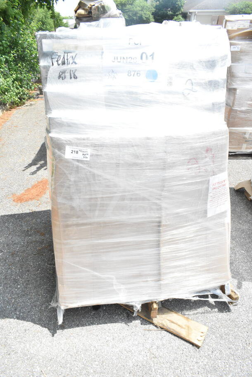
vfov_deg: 67.4
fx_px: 283
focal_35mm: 27
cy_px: 188
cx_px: 126
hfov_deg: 48.0
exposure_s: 1/640
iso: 1600
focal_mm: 18
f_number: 13
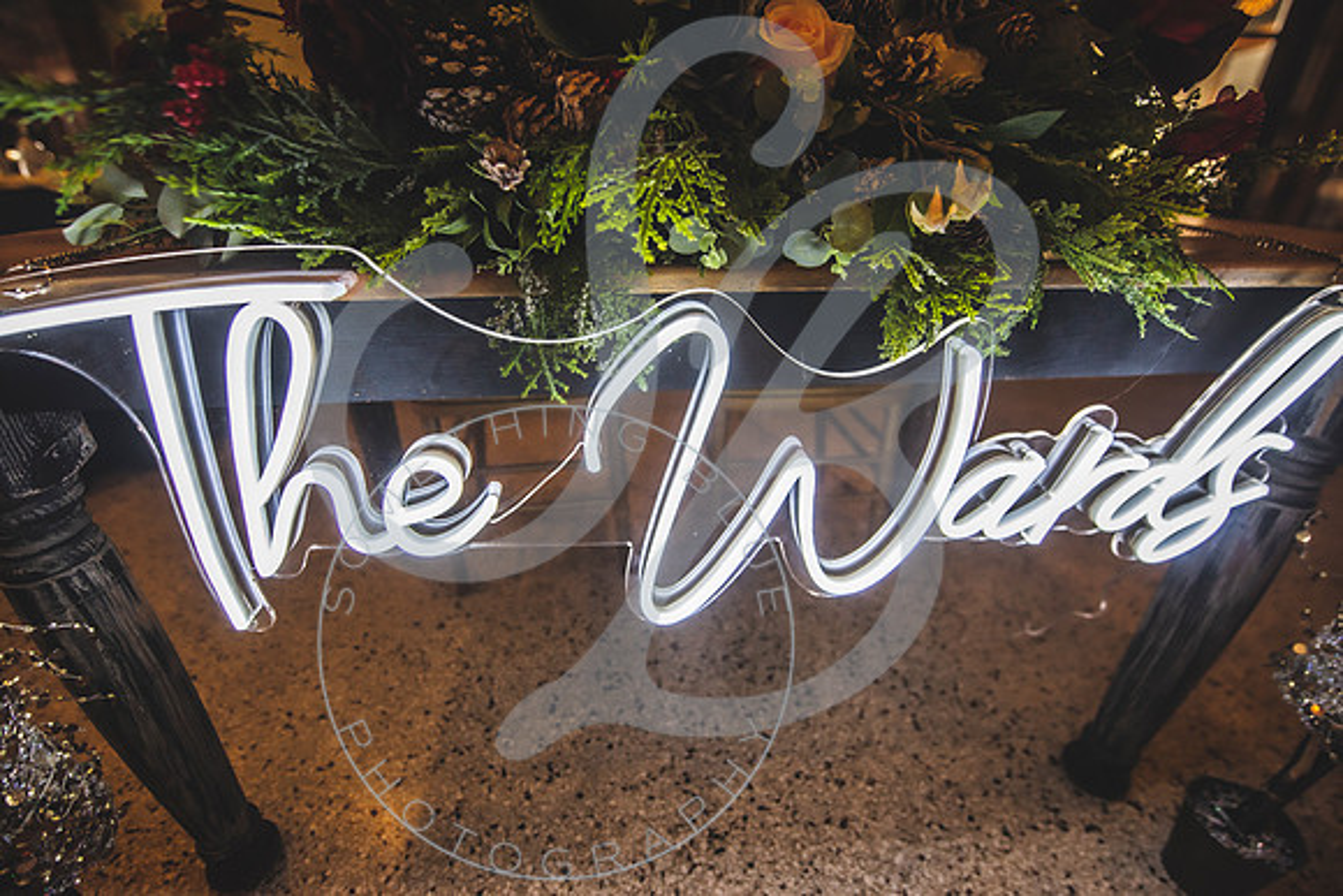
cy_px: 448
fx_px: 542
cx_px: 658
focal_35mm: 15
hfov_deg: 102.2
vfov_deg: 79.2
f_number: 2.8
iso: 800
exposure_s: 1/400
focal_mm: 14
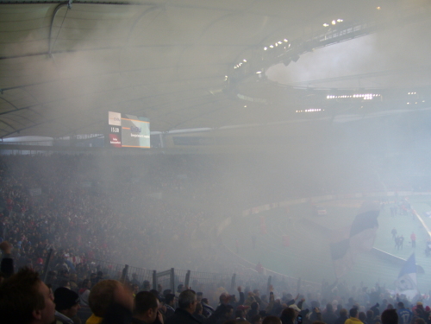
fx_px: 436
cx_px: 216
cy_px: 162
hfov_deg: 52.6
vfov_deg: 40.7
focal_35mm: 35
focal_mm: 5.8
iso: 80
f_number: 2.8
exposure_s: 1/30
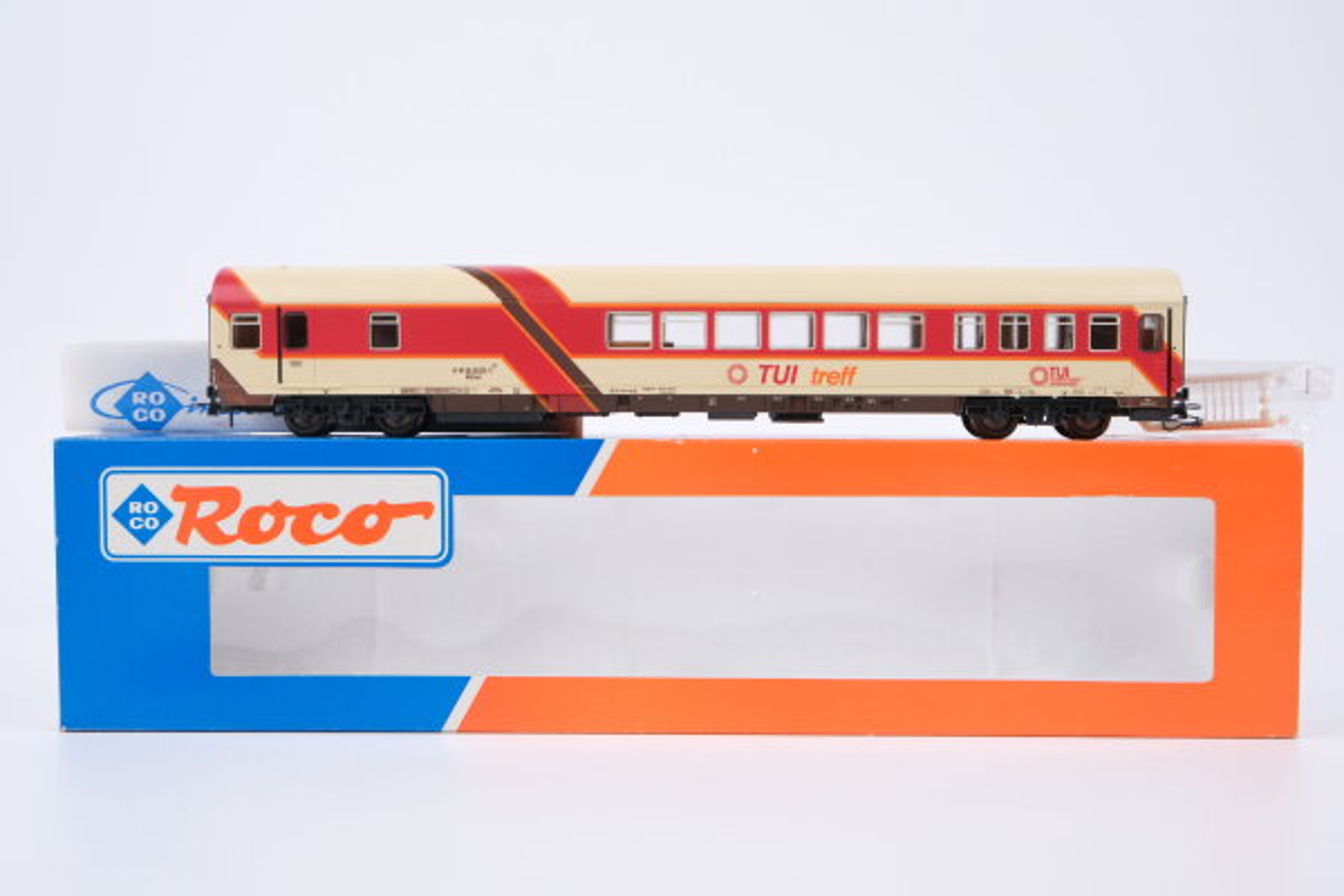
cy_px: 448
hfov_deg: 40.3
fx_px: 1829
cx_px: 672
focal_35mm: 49
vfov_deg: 27.5
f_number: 9
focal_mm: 32.9
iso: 400
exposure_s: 1/125
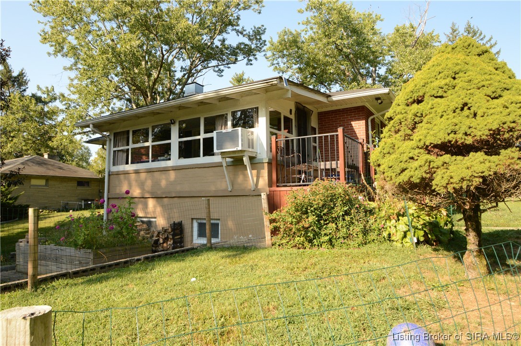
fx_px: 325
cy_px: 173
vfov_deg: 56.0
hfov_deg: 77.4
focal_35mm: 22
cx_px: 260
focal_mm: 15
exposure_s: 1/500
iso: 800
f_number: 11
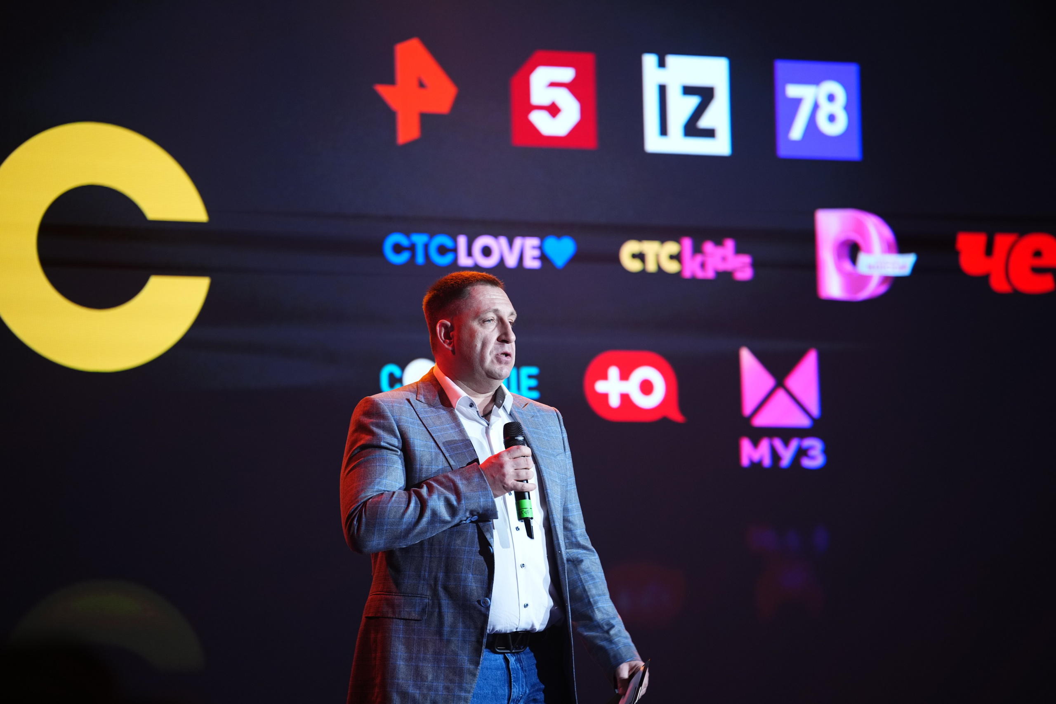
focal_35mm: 165
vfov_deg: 8.3
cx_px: 528
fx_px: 4840
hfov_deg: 12.5
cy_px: 352
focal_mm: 165
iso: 800
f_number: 2.8
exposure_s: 1/200
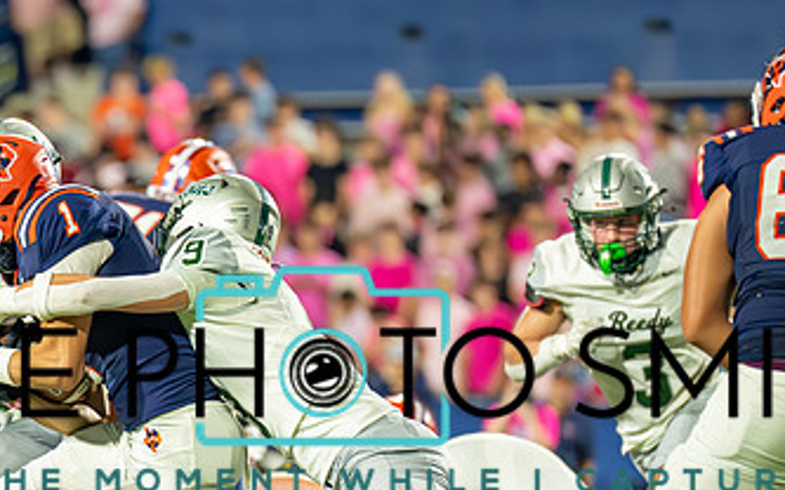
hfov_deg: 4.3
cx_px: 83
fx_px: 10438
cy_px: 417
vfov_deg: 2.7
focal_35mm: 488
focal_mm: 200
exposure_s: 1/1600
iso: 3200
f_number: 2.8
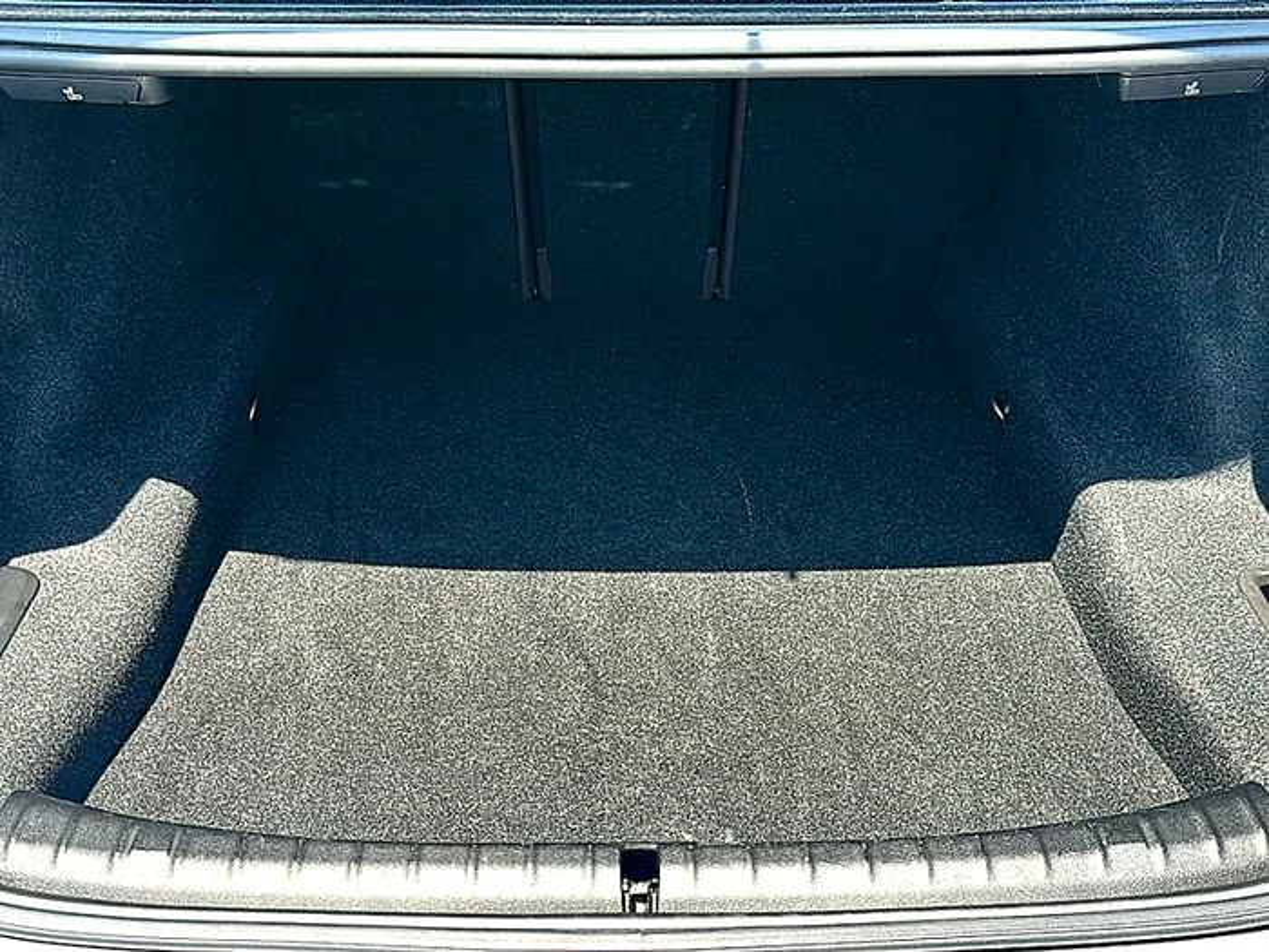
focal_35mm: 33
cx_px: 634
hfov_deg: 55.4
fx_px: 1210
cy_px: 476
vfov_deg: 42.9
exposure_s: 1/623
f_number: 1.78
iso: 125
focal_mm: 6.86
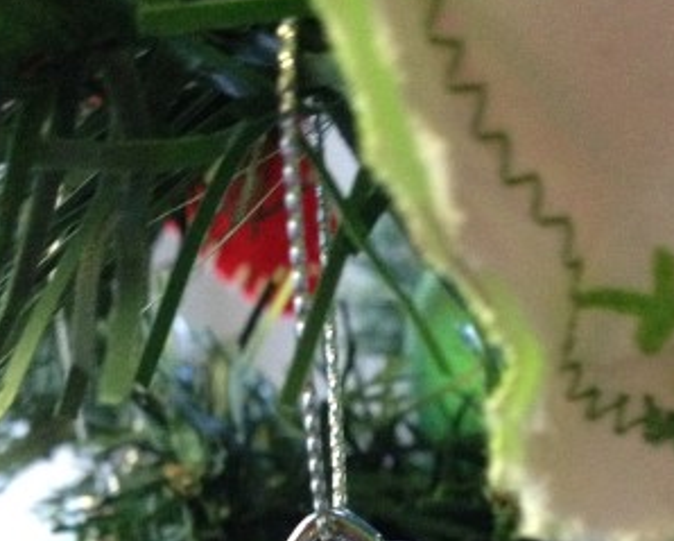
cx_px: 482
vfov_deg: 16.7
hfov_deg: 21.6
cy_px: 656
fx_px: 1757
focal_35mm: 88
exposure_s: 1/15
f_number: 2.4
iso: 400
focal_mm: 4.28
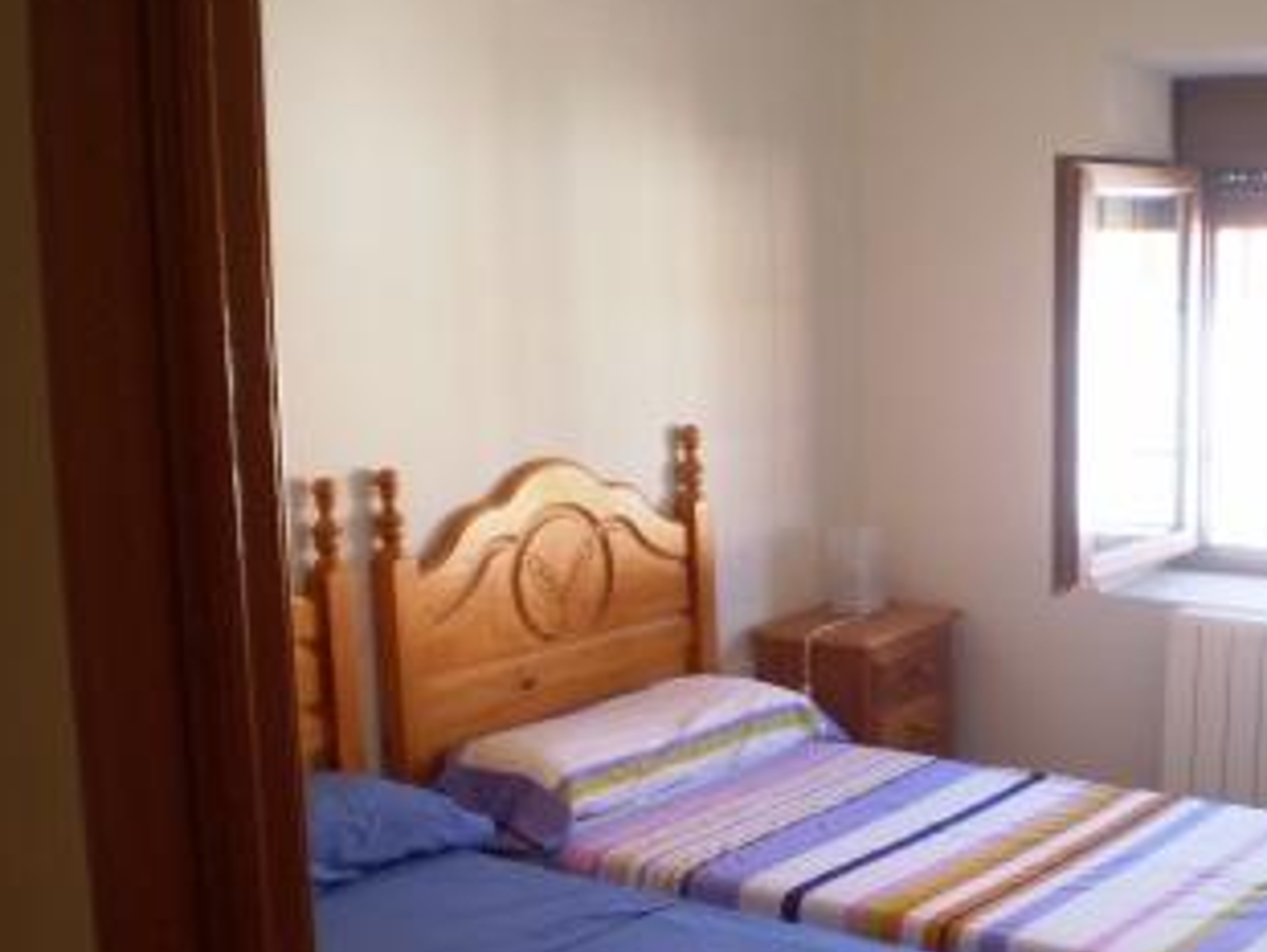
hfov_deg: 36.3
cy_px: 658
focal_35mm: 52
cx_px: 871
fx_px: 1905
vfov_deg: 27.8
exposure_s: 1/30
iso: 125
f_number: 3.1
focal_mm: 6.3
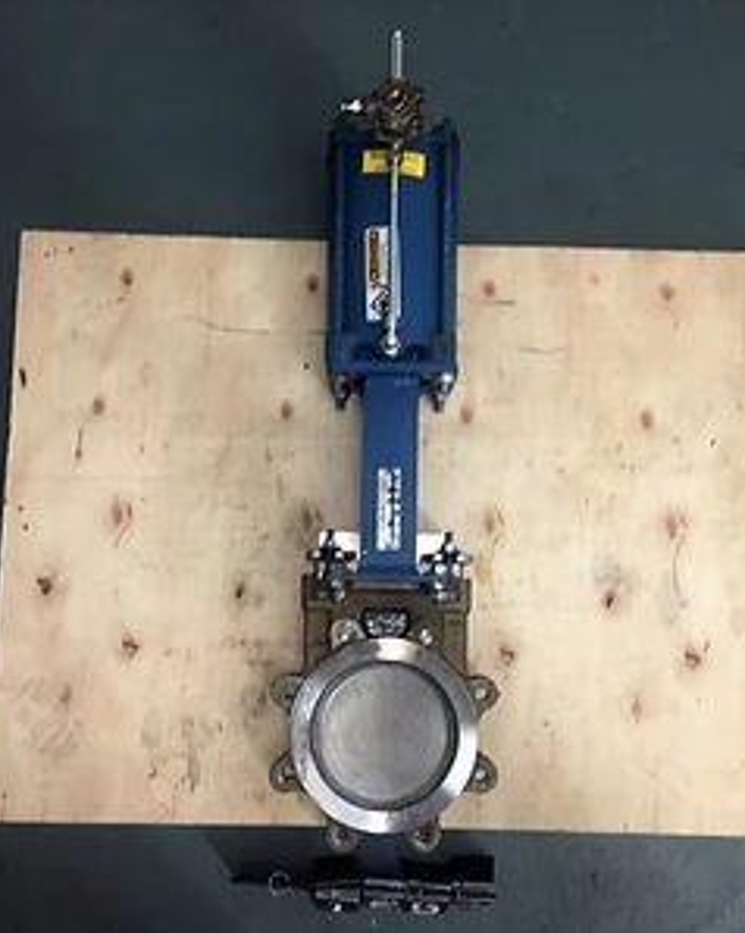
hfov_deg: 39.1
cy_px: 466
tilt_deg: -83.1
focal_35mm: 38
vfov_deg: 48.0
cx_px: 394
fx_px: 1048
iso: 50
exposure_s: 1/30
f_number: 2.2
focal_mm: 4.15
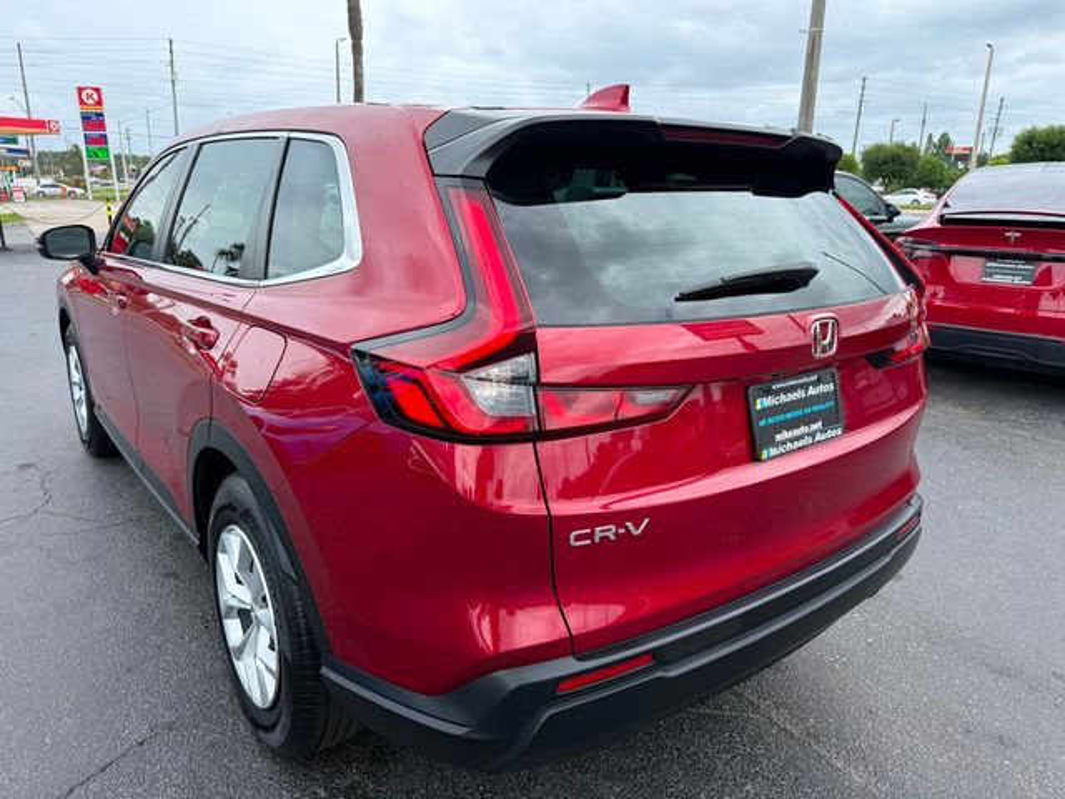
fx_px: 738
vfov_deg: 56.8
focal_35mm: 24
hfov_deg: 71.6
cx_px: 532
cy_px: 400
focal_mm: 6.76
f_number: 1.78
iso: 100
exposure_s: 1/2053
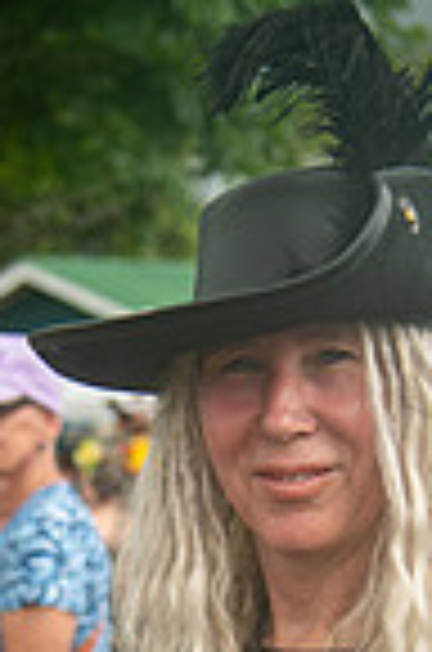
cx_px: 128
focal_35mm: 155
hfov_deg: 8.8
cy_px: 922
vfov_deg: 12.7
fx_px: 2803
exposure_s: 1/800
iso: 400
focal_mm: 50
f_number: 4
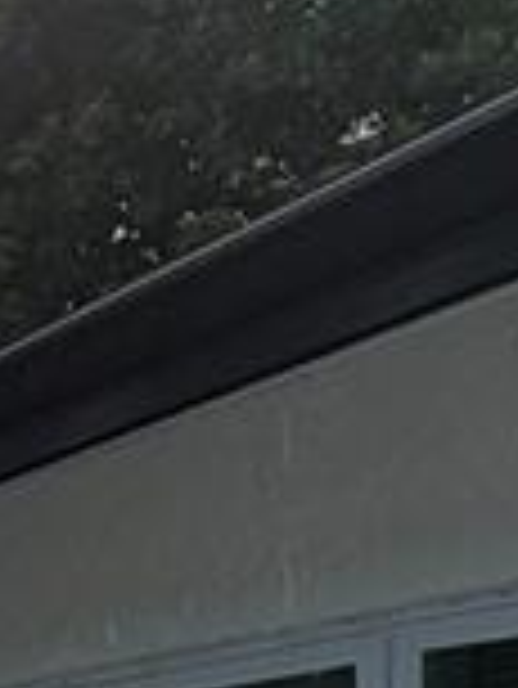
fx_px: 2192
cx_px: -1185
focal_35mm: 110
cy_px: 895
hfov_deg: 9.5
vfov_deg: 16.8
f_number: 2.2
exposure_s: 1/1259
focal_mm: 2.22
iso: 32
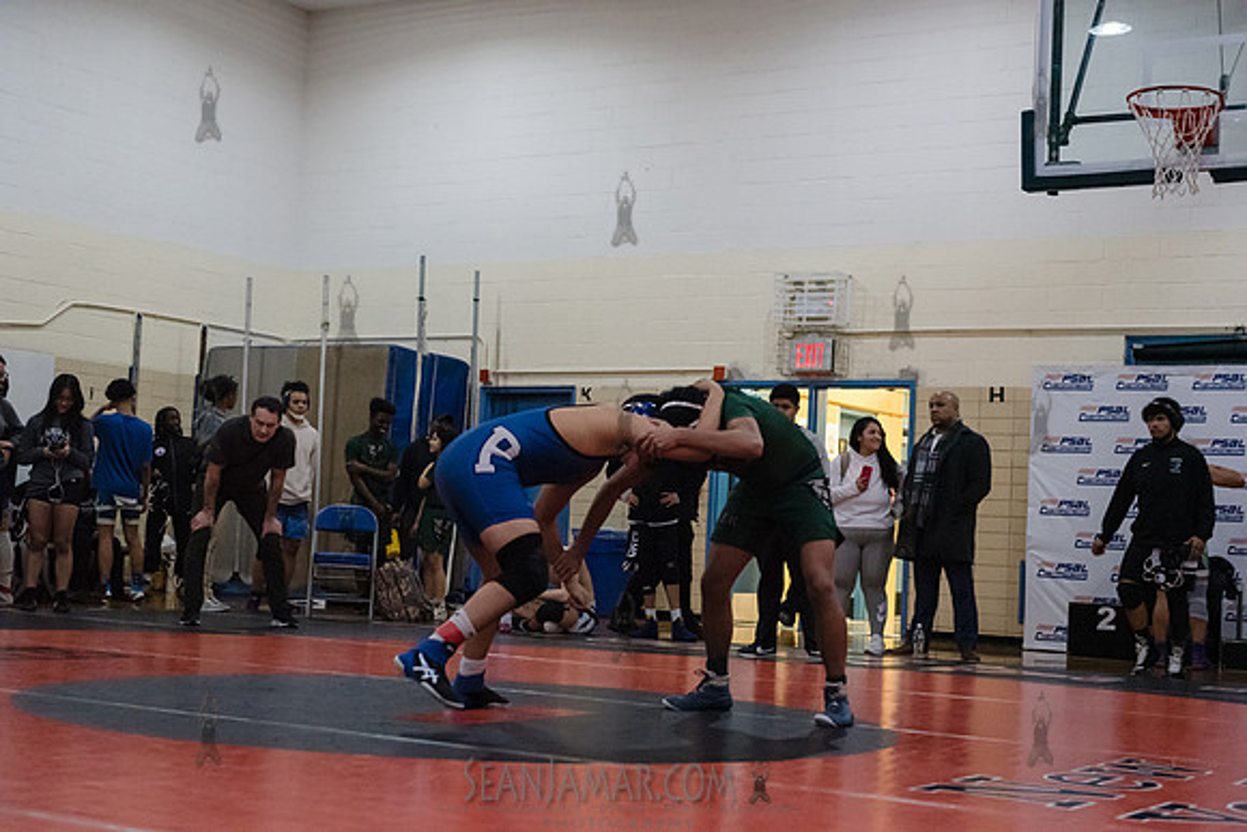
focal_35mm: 55
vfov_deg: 24.6
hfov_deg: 36.2
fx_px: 1905
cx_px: 624
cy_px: 416
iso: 8000
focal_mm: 55
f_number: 3.2
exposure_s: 1/400
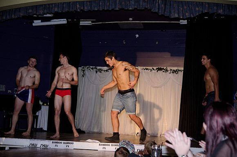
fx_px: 375
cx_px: 118
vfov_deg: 23.7
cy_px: 78
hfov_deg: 35.1
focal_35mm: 57
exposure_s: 1/180
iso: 500
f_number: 2.8
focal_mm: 38.13
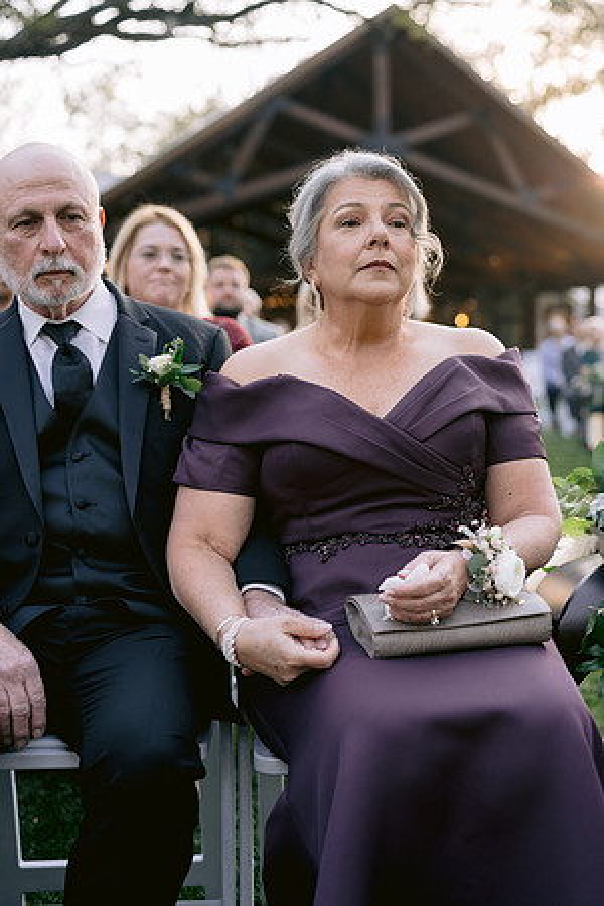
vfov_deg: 39.6
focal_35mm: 50
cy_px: 453
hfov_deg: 27.0
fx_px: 1258
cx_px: 302
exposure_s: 1/500
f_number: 2.8
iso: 400
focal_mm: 50
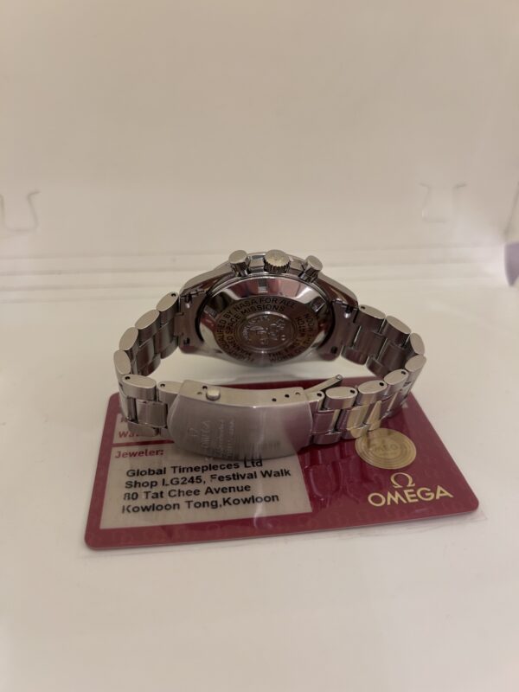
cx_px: 260
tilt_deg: -32.0
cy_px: 346
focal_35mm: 26
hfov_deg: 53.1
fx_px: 520
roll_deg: -1.8
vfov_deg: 67.3
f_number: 1.5
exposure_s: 1/100
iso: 100
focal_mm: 5.7
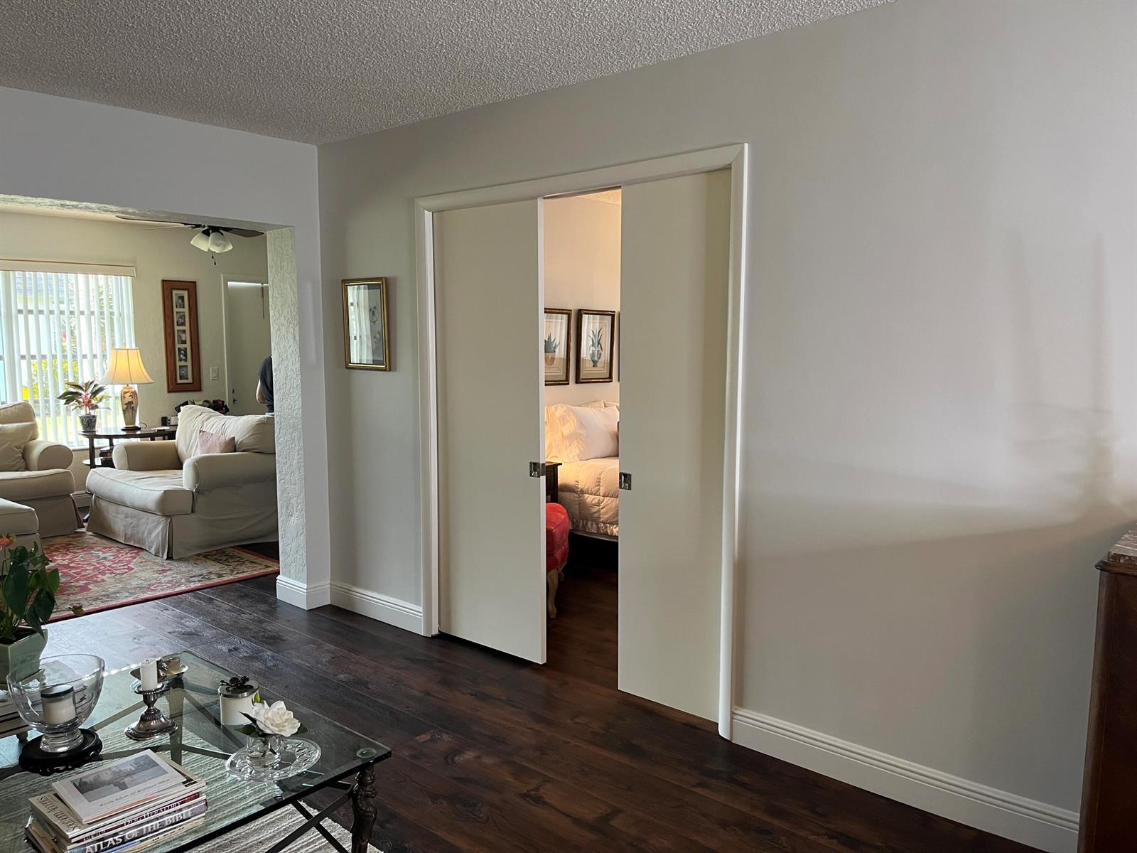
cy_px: 426
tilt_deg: -6.1
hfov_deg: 67.3
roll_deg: -0.3
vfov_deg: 53.1
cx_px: 568
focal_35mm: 26
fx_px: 854
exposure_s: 1/60
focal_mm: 5.1
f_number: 1.6
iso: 100
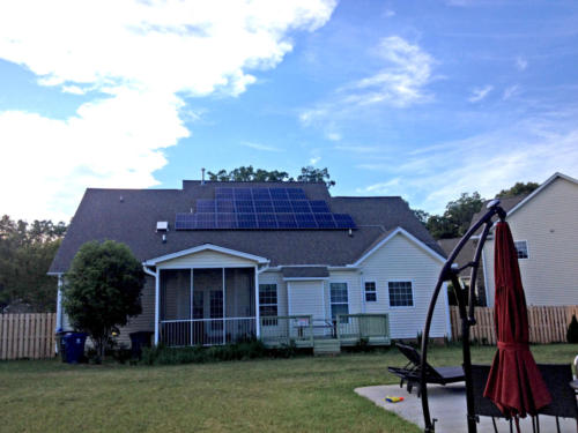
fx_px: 584
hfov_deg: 52.6
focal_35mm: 35
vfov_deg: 40.7
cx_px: 289
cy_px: 216
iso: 50
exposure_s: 1/849
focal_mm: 4.28
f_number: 2.4
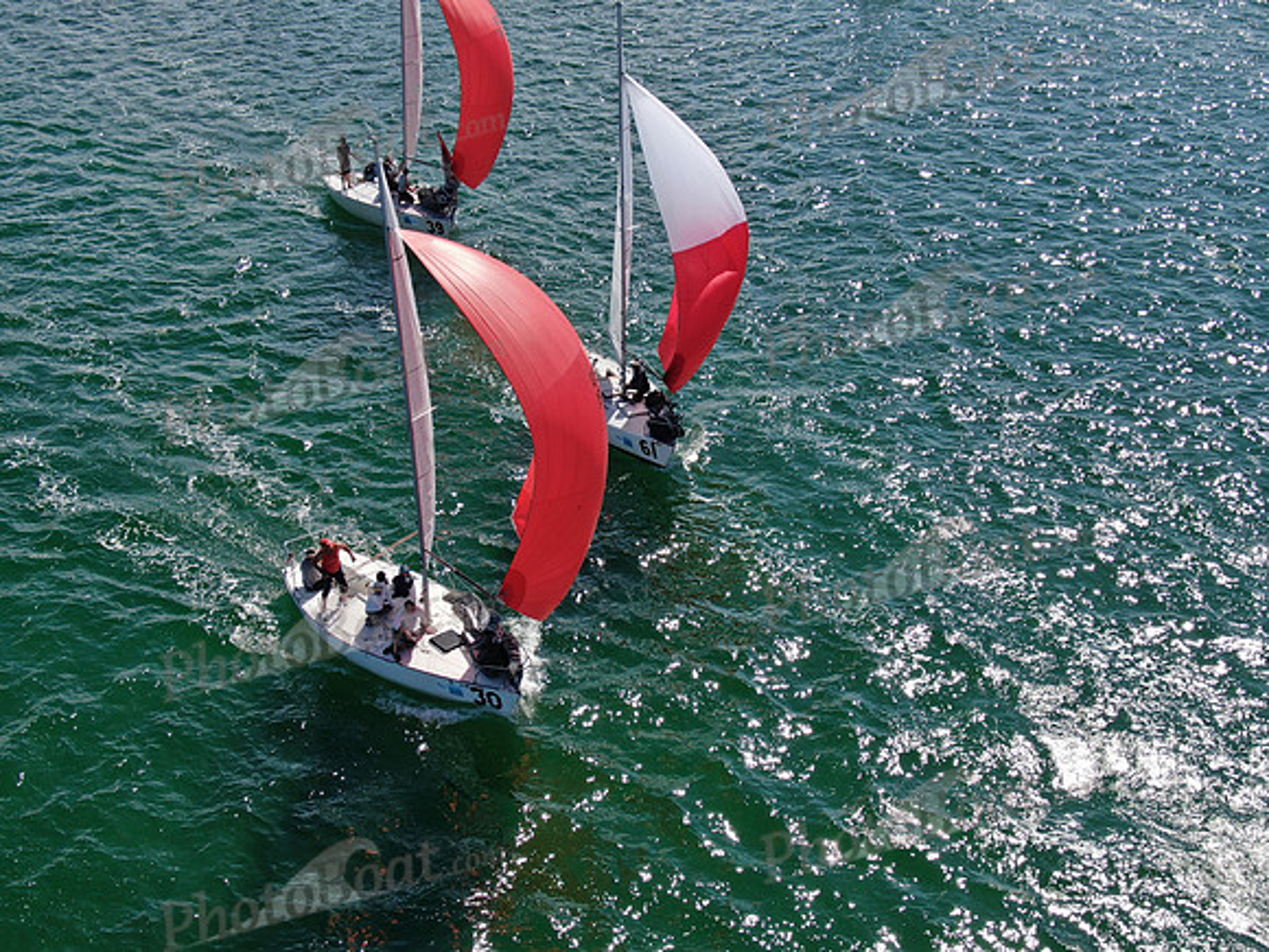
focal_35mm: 48
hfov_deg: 39.7
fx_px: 1760
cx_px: 634
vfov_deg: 30.3
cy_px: 476
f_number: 3.8
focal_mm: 8.6
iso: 100
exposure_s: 1/1000
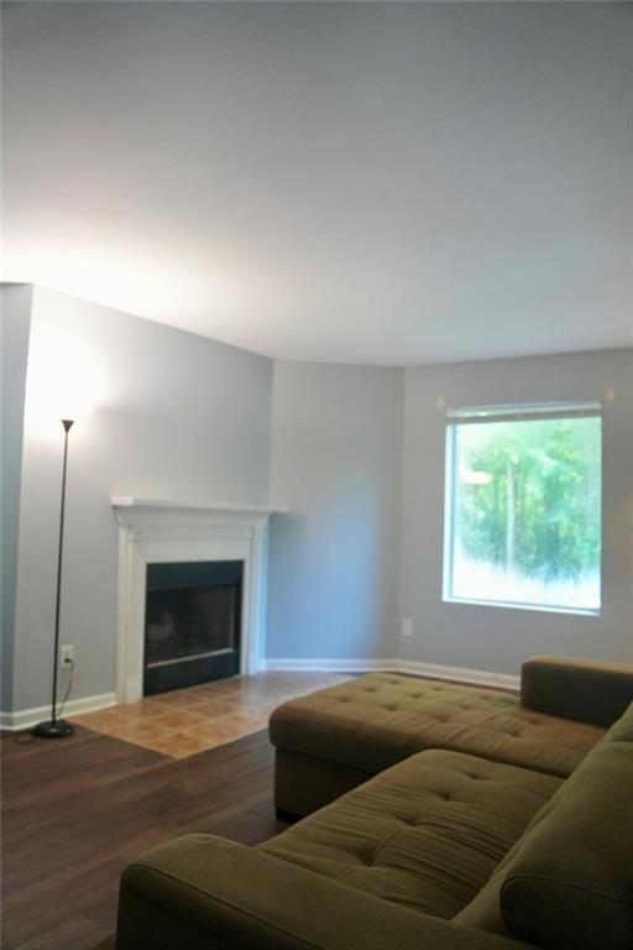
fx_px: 673
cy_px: 475
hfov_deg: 50.4
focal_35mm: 26
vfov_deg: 70.4
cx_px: 316
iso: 2000
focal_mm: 17
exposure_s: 1/160
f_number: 2.8
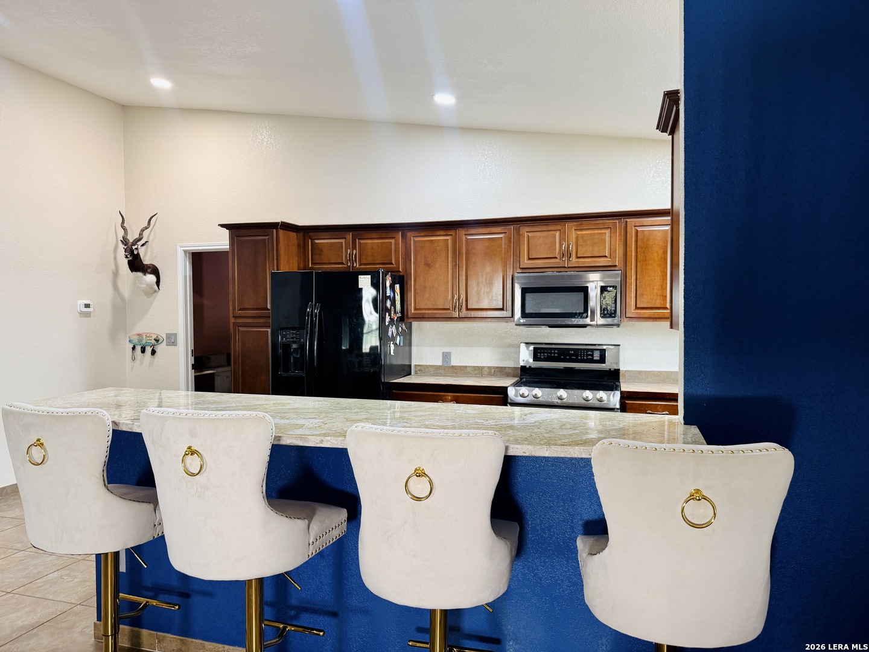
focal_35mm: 24
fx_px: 602
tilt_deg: -1.7
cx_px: 434
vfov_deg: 56.8
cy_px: 326
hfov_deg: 71.6
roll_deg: +0.4
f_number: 1.78
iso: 160
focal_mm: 6.76
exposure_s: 1/60
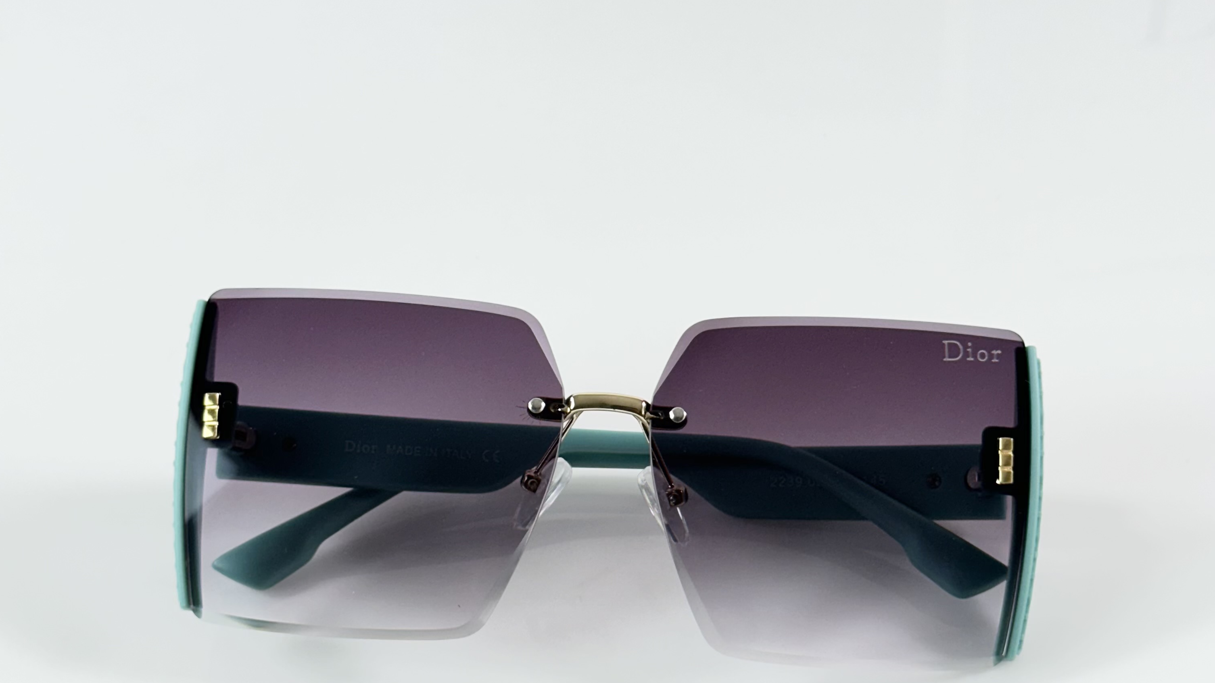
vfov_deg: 17.2
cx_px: 608
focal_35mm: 70
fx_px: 2255
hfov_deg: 30.2
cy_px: 469
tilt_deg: -45.0
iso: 64
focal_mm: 6.86
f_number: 1.78
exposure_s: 1/100
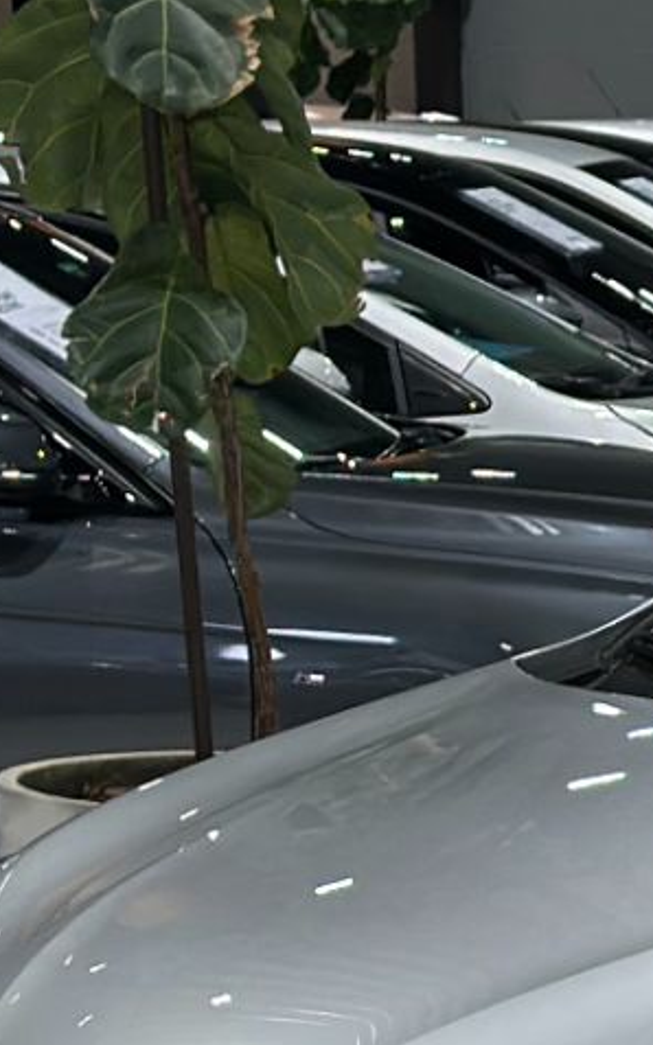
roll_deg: -0.7
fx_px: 5839
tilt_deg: -10.9
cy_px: 1150
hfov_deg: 6.2
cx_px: 1492
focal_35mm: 205
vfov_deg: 10.1
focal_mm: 6.86
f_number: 1.78
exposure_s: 1/120
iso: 125
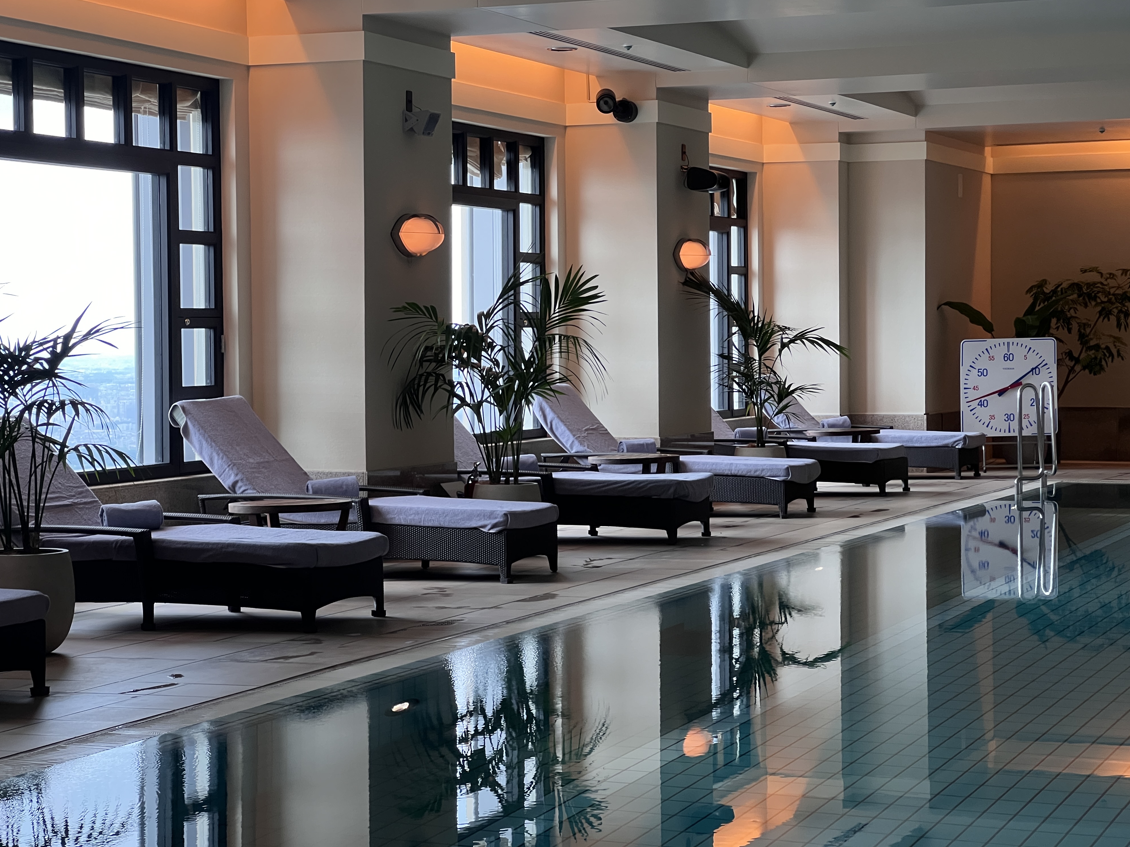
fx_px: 2546
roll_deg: +0.5
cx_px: 571
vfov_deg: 18.9
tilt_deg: -1.2
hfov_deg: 25.0
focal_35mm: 78
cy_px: 421
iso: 200
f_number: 2.8
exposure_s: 1/100
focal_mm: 9
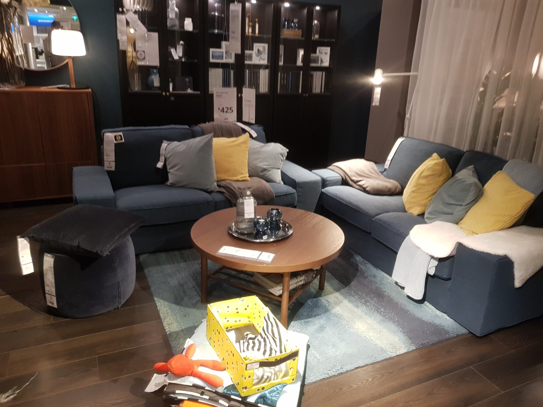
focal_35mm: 26
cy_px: 204
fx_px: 408
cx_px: 272
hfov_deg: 67.3
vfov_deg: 53.1
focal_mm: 4.2
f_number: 1.7
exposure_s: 1/50
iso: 250
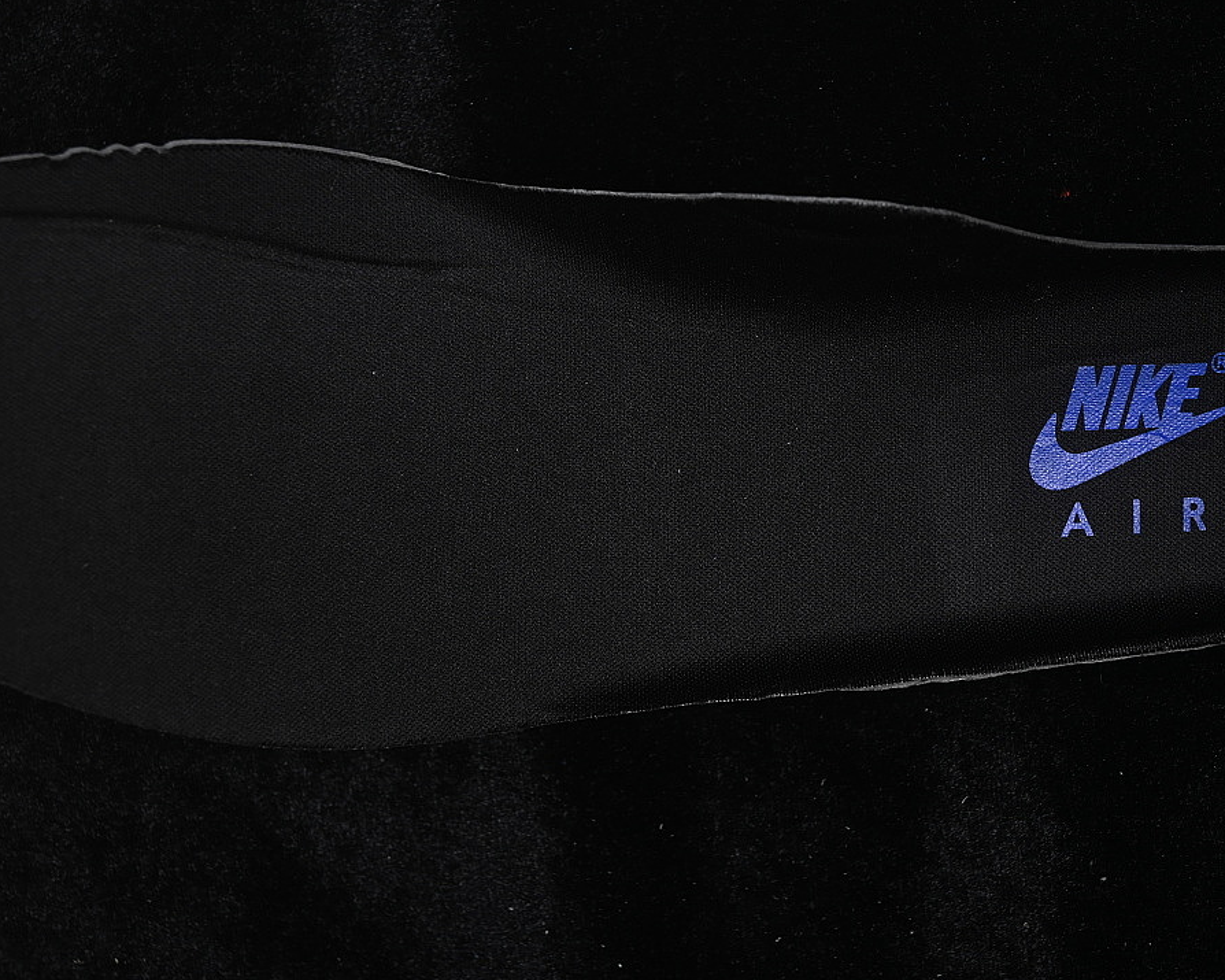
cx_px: 648
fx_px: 3081
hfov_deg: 22.5
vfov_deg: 18.1
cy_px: 488
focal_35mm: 85
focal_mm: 50
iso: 160
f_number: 6.3
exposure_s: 1/60
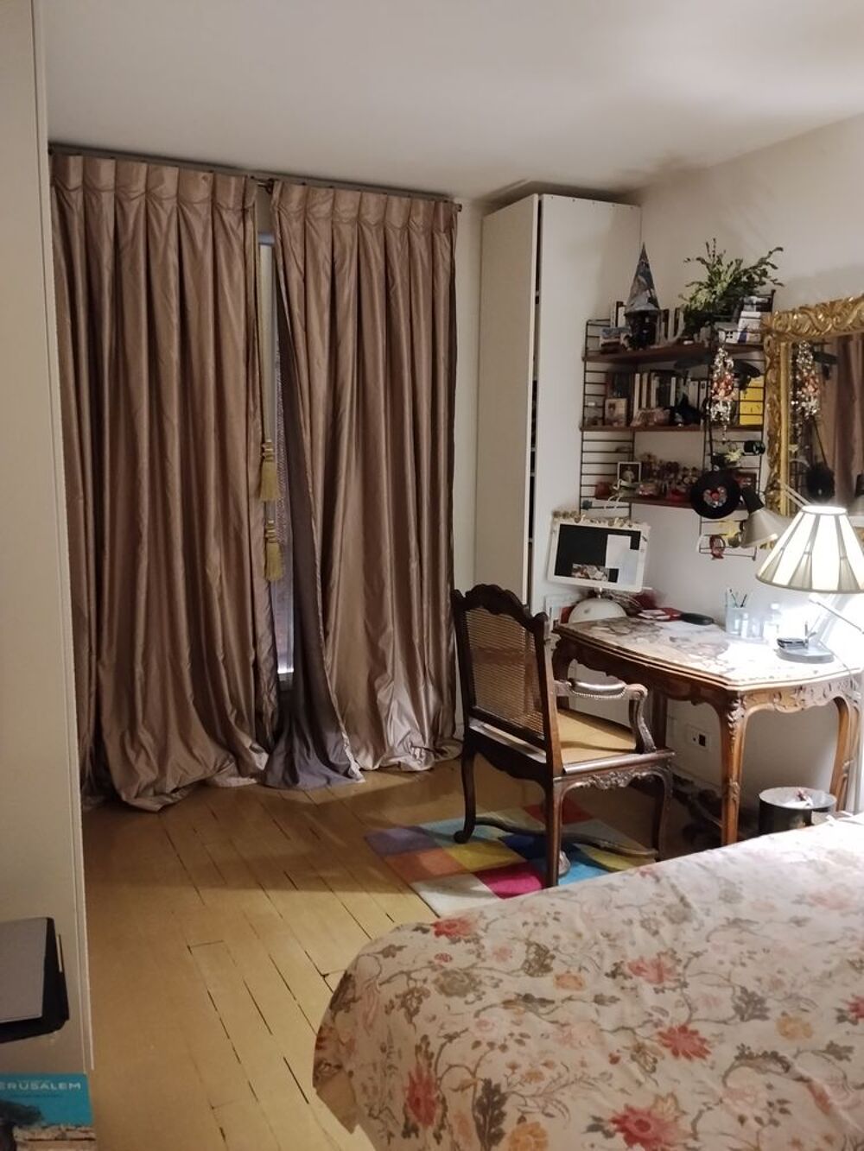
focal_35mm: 29
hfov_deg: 48.2
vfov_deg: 61.7
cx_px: 432
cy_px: 576
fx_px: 965
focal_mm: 4.22
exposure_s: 1/20
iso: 500
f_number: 1.8
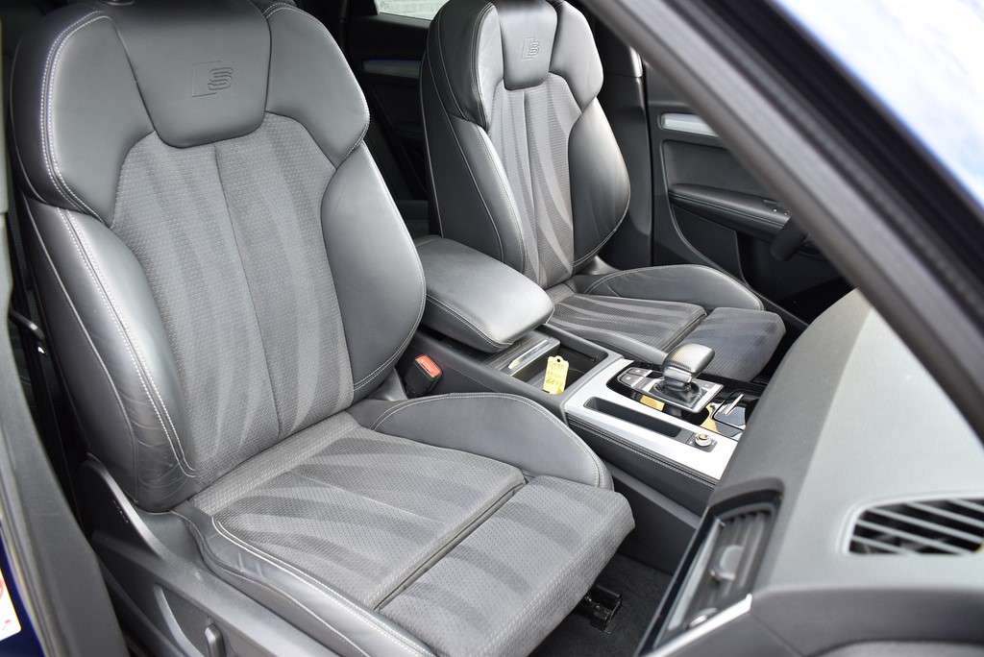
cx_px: 492
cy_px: 328
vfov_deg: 48.0
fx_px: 738
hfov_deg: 67.4
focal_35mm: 27
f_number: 5.6
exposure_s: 1/125
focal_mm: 18
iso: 400
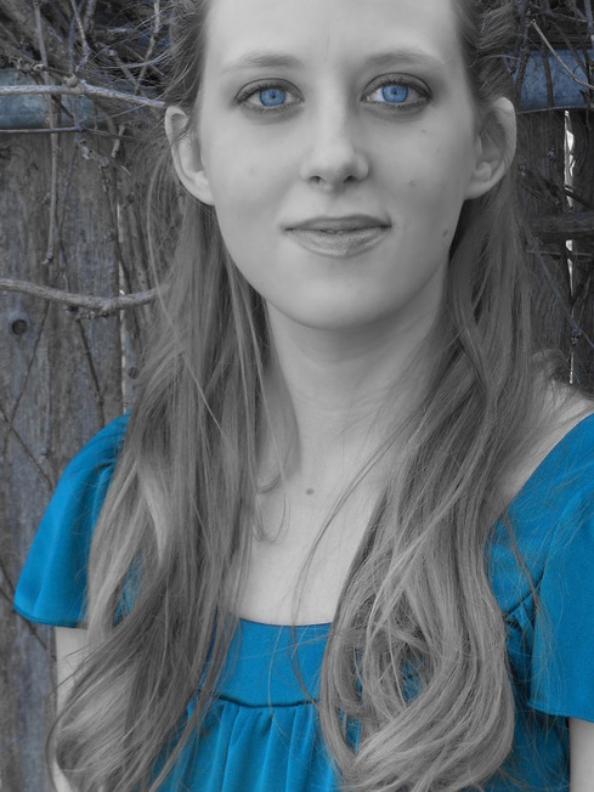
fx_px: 3340
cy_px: 293
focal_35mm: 146
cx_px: 403
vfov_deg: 13.5
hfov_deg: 10.2
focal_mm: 18.3
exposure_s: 1/60
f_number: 5.4
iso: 80
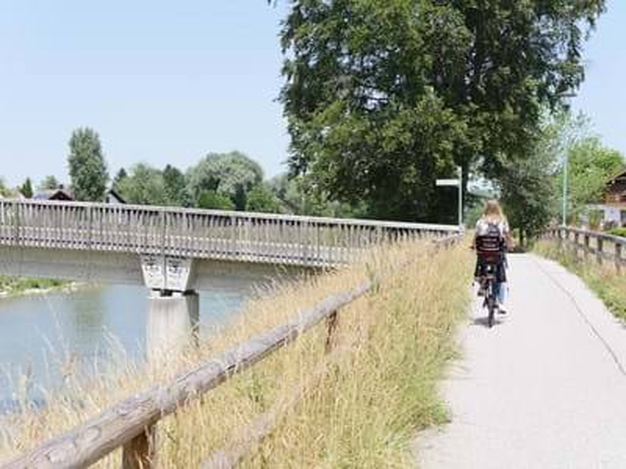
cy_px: 234
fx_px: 1013
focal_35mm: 56
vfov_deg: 26.1
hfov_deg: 34.3
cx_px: 313
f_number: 7.1
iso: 200
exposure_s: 1/250
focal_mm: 28
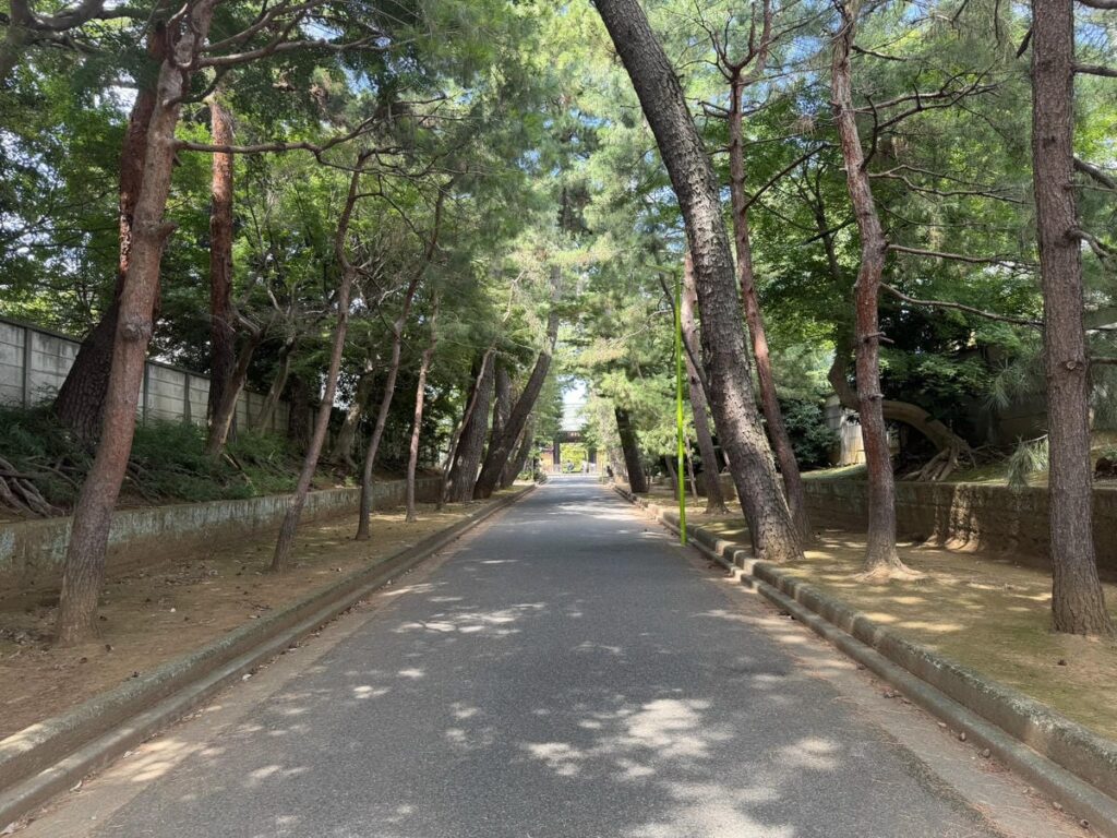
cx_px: 558
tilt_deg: +4.2
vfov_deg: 56.8
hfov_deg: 71.6
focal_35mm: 24
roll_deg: +1.4
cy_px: 419
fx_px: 774
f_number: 1.78
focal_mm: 6.76
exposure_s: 1/152
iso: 64
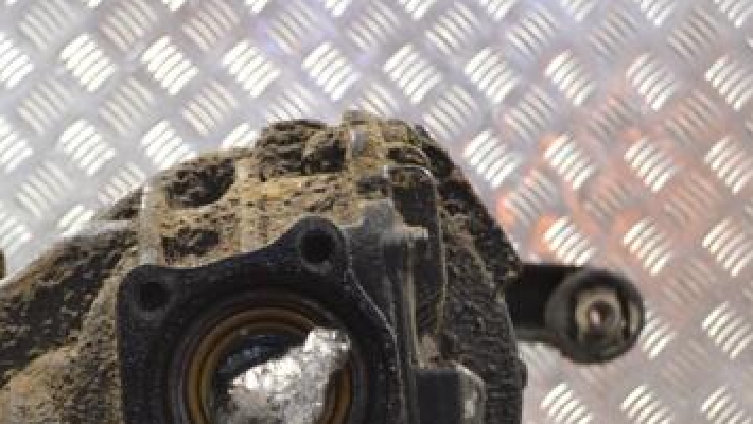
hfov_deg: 22.6
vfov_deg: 13.0
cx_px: 157
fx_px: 1855
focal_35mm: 93
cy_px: 318
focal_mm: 35
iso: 400
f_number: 5
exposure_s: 1/40
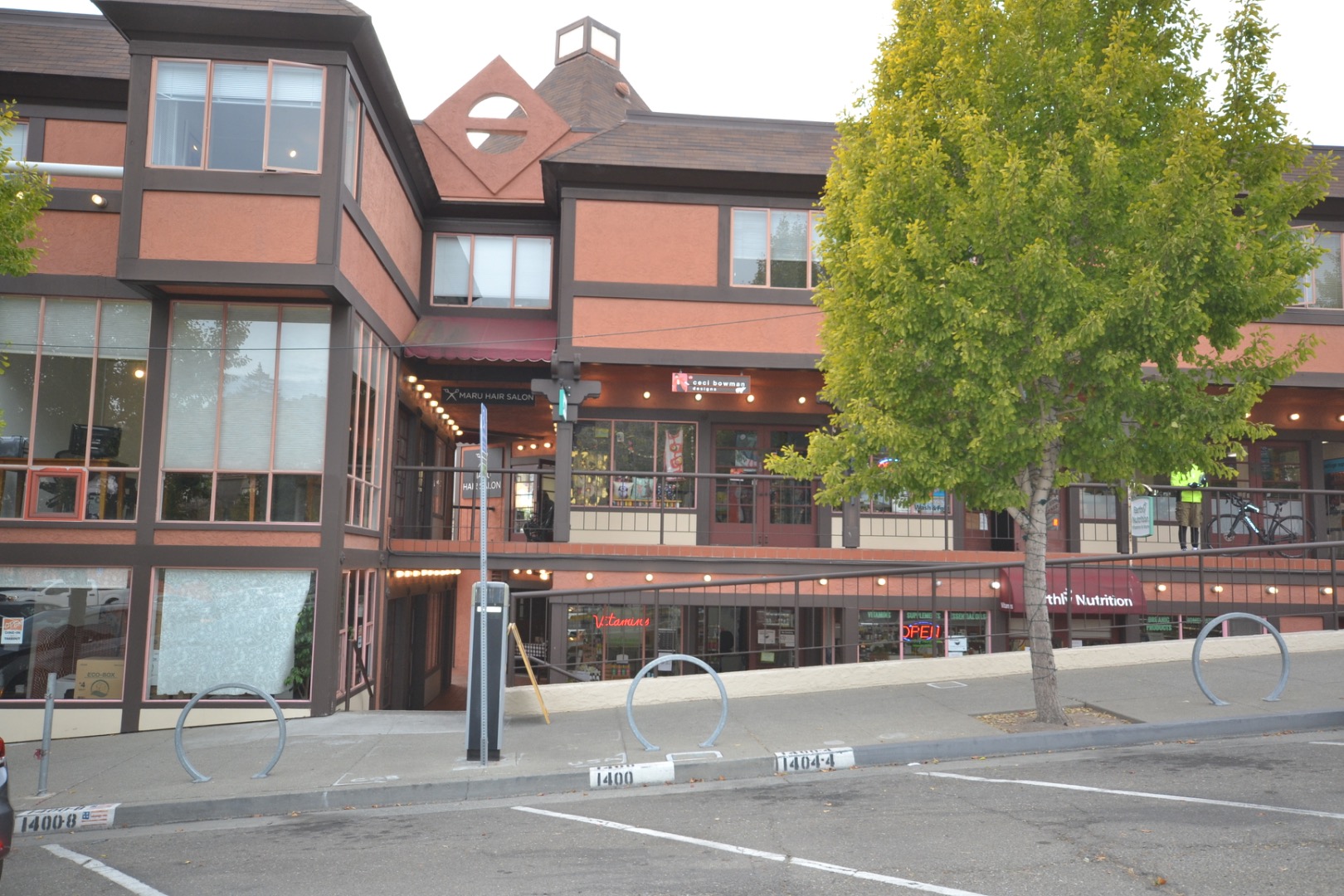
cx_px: 672
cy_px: 448
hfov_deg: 61.9
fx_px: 1120
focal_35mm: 30
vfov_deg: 43.6
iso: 400
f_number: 5.6
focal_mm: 20
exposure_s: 1/125
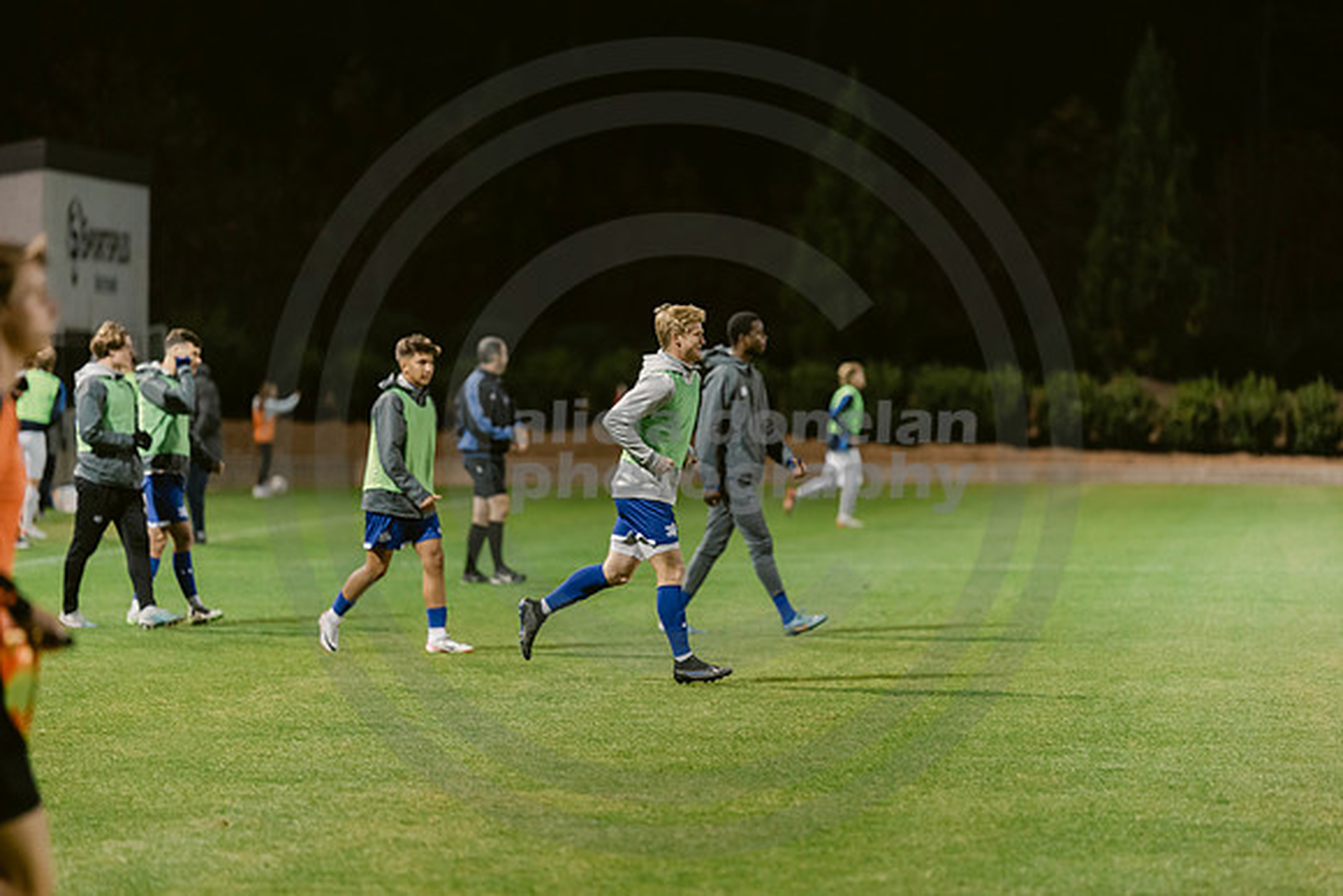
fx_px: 7463
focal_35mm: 200
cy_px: 448
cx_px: 672
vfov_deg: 6.9
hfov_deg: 10.3
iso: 1600
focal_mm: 200
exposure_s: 1/250
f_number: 2.8
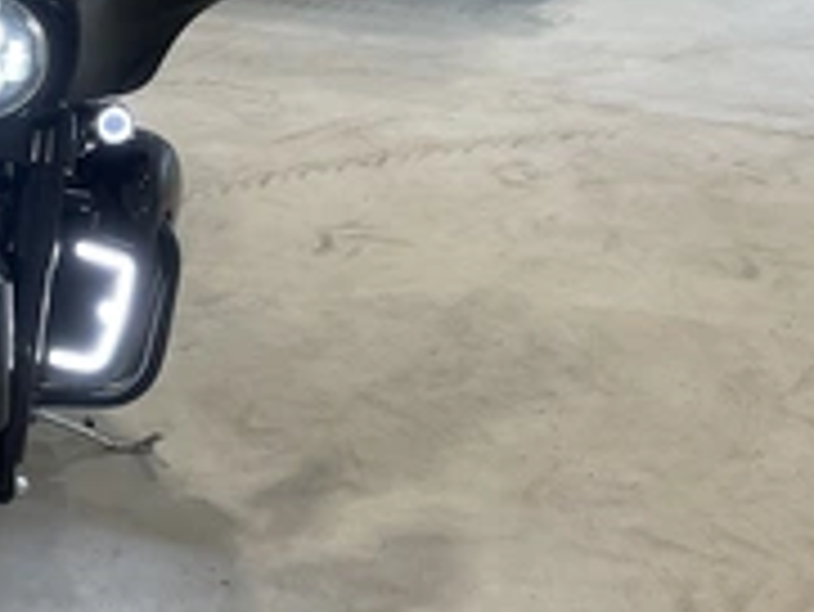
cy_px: 176
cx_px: -22
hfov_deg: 28.2
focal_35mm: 64
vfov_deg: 22.8
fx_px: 1506
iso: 64
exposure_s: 1/118
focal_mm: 3
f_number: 1.8
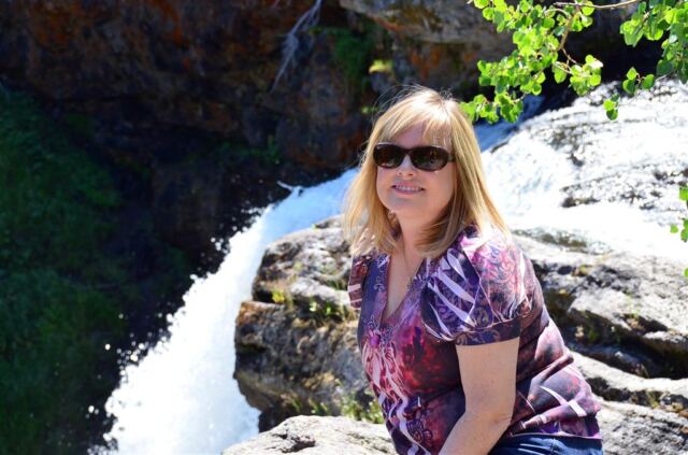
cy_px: 228
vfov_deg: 20.5
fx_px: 1258
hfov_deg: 30.6
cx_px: 344
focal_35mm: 66
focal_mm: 44
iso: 200
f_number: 8
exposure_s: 1/250
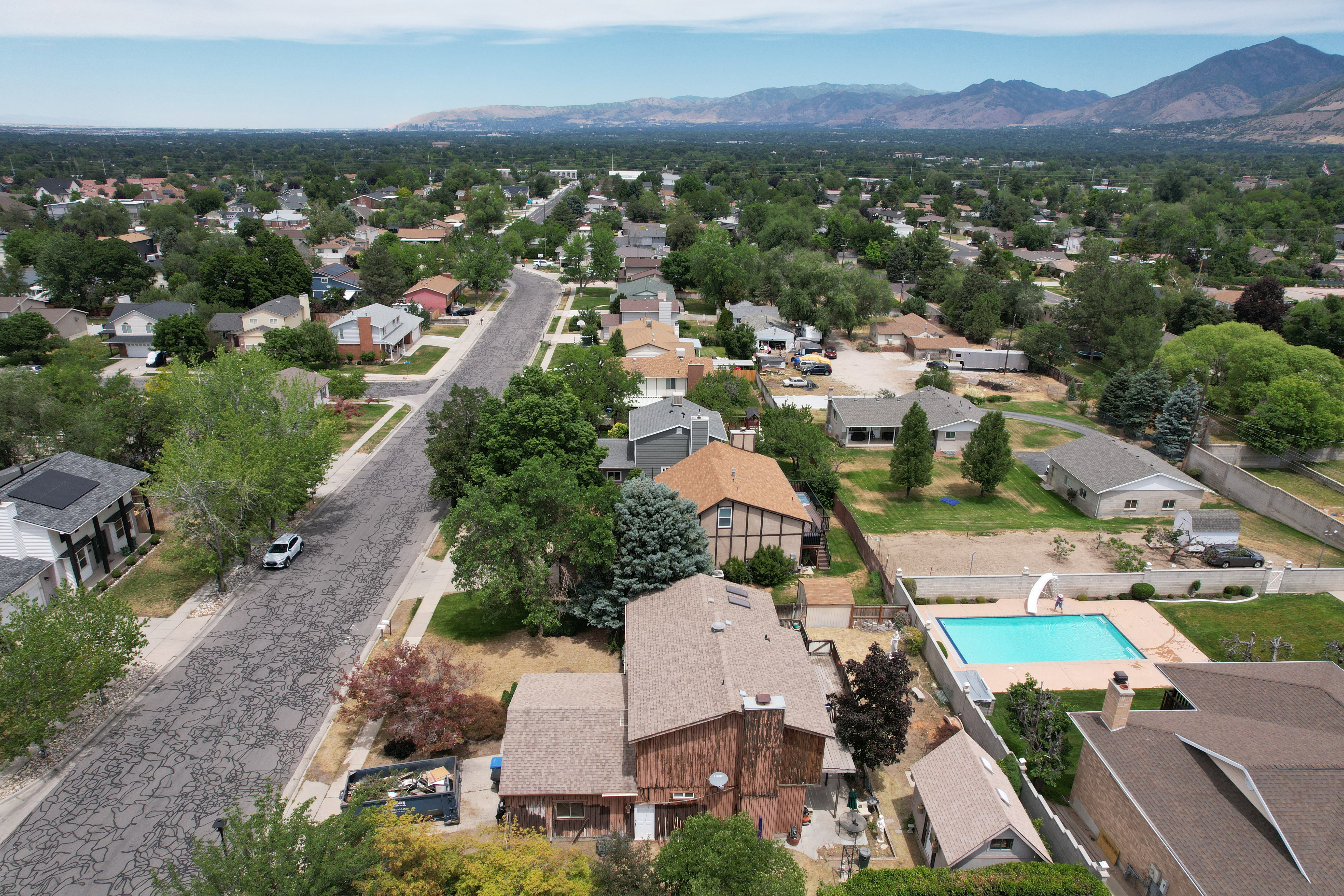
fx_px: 821
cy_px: 448
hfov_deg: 78.6
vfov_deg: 57.2
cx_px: 672
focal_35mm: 22
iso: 120
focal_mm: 8.38
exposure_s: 1/2000
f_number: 2.8
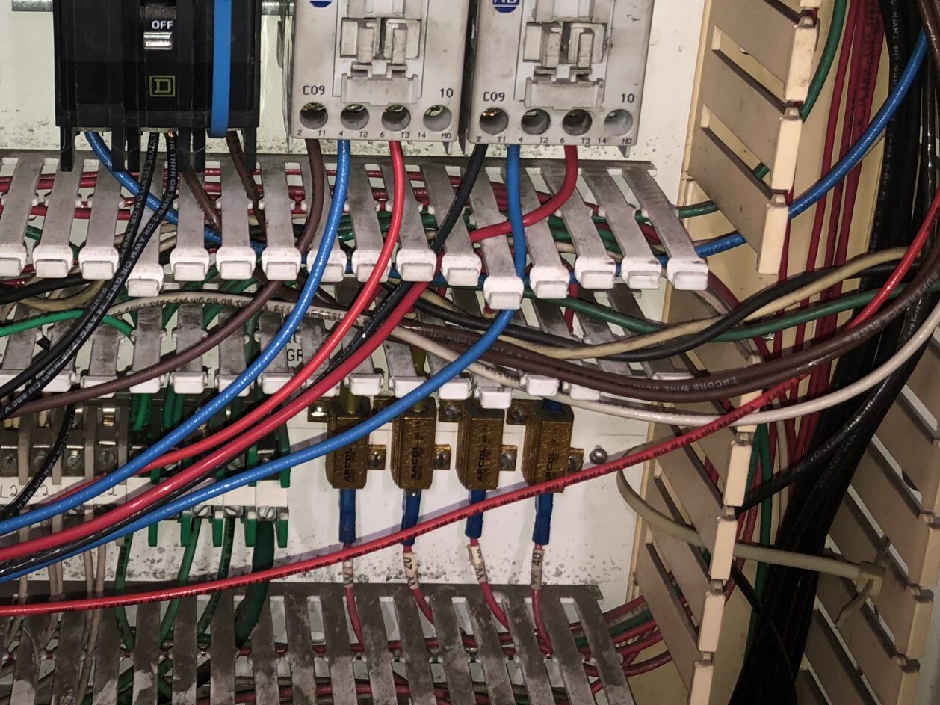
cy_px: 136
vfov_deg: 25.2
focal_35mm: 57
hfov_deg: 33.0
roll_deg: -0.6
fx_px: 1548
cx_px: 220
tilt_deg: -17.5
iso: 25
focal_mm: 3.99
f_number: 1.8
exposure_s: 1/6
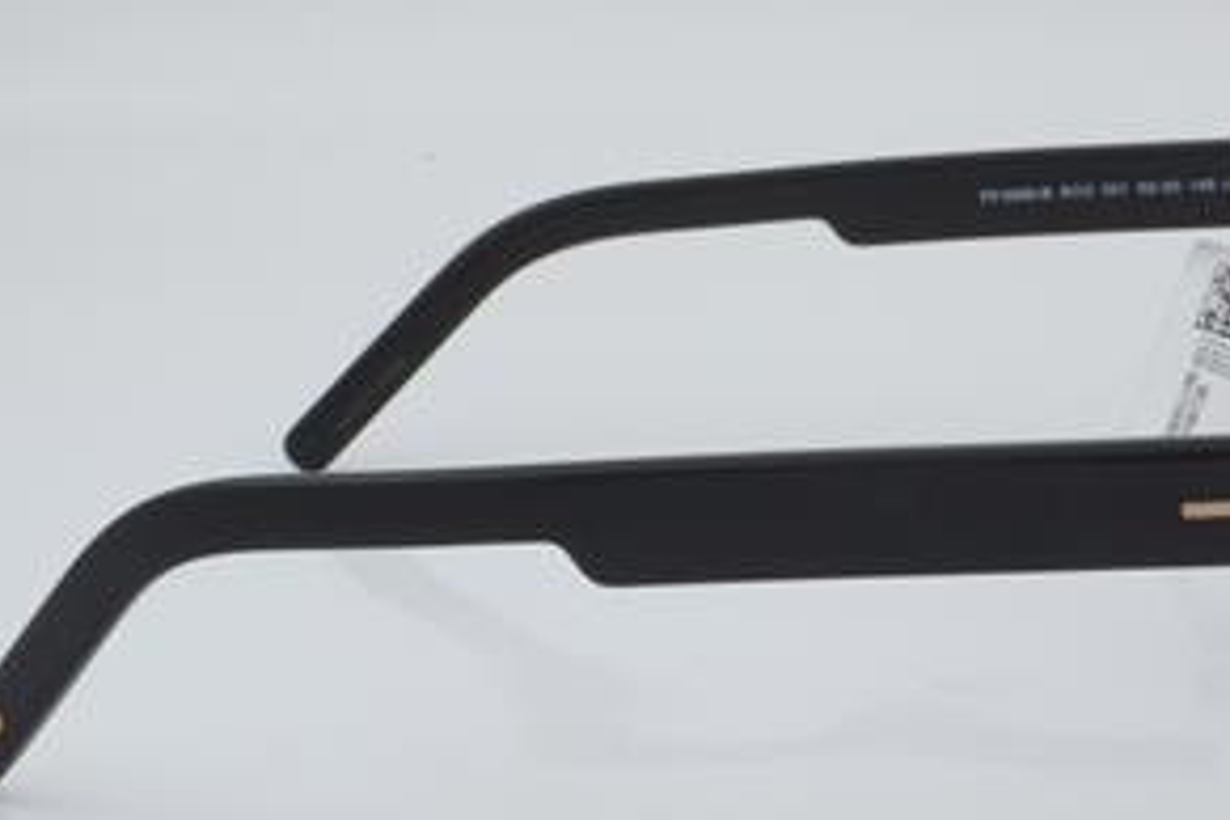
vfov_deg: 13.3
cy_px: 473
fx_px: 3519
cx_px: 740
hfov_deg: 19.8
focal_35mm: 103
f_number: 32
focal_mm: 50
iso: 100
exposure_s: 1/3
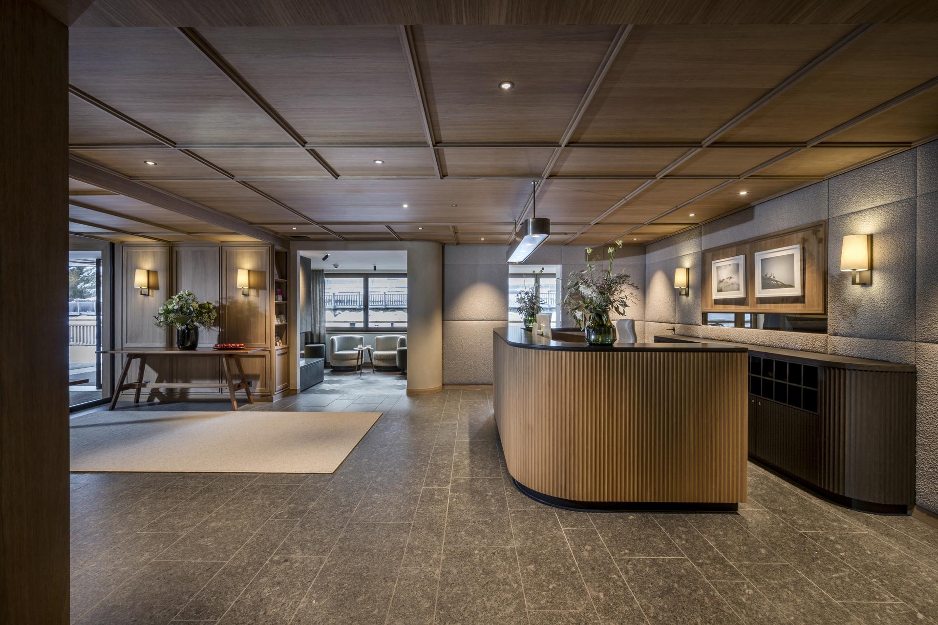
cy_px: 312
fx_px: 391
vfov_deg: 77.3
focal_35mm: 15
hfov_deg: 100.4
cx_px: 469
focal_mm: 15
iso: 125
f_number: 14
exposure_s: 1.6
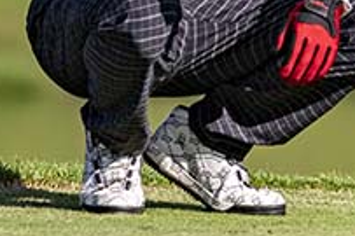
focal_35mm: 1893
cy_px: -229
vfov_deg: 0.7
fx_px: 18651
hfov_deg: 1.1
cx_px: 575
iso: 200
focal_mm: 400
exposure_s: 1/2000
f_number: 5.6
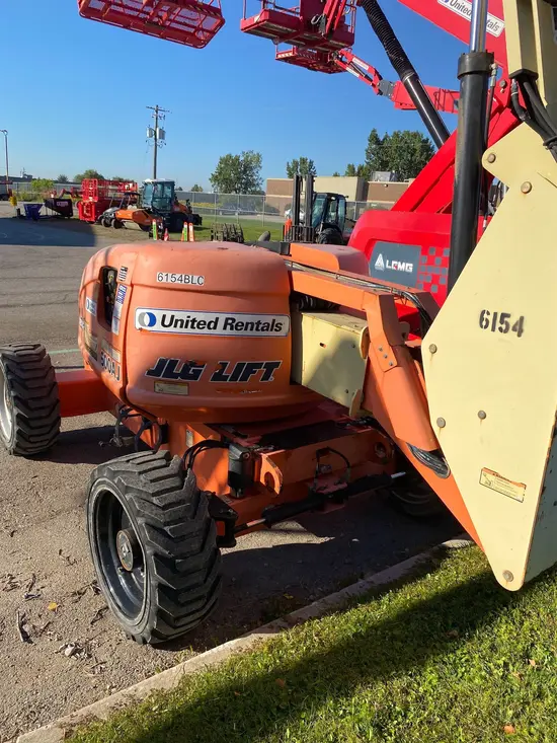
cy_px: 372
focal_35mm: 26
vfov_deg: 67.3
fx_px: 558
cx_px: 278
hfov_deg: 53.1
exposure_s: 1/2688
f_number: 1.8
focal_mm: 4.25
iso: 32
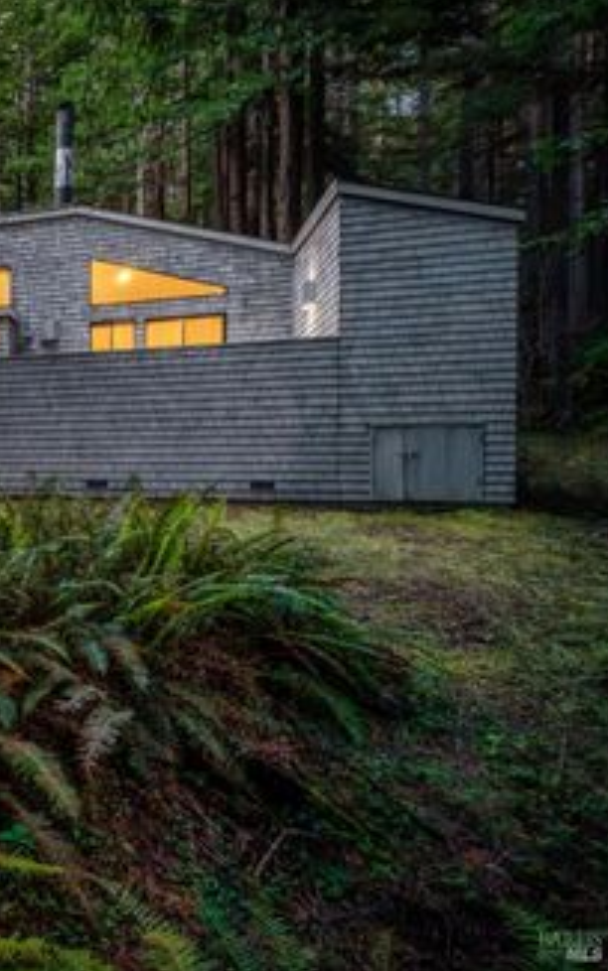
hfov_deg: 37.2
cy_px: 478
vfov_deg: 72.5
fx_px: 662
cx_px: -125
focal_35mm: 25
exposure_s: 1/4
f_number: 6.3
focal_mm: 16
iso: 400
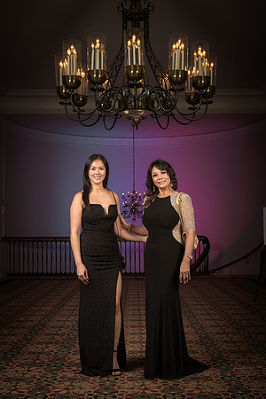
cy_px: 200
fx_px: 554
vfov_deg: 39.6
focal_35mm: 50
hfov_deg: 27.0
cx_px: 133
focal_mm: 50
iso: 100
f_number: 5.6
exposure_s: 1/160
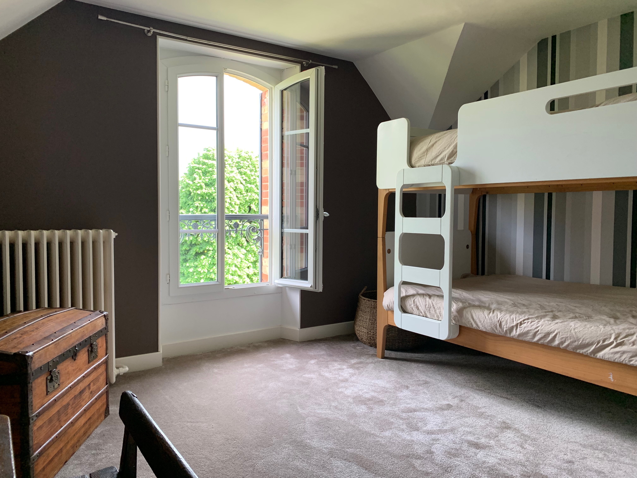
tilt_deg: -0.7
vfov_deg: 53.1
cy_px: 239
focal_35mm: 26
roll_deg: -1.4
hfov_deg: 67.3
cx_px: 318
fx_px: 478
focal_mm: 4.25
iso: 100
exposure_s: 1/121
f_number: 1.8
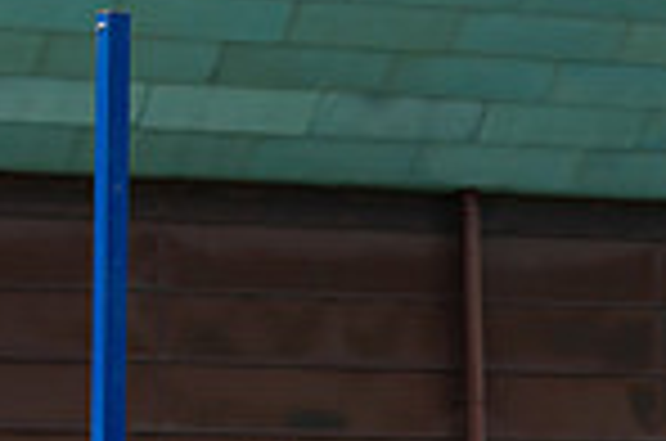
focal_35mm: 376
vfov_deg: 3.6
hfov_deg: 5.4
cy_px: 805
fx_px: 6941
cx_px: 1224
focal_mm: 70
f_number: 5.6
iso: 100
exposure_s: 1/640
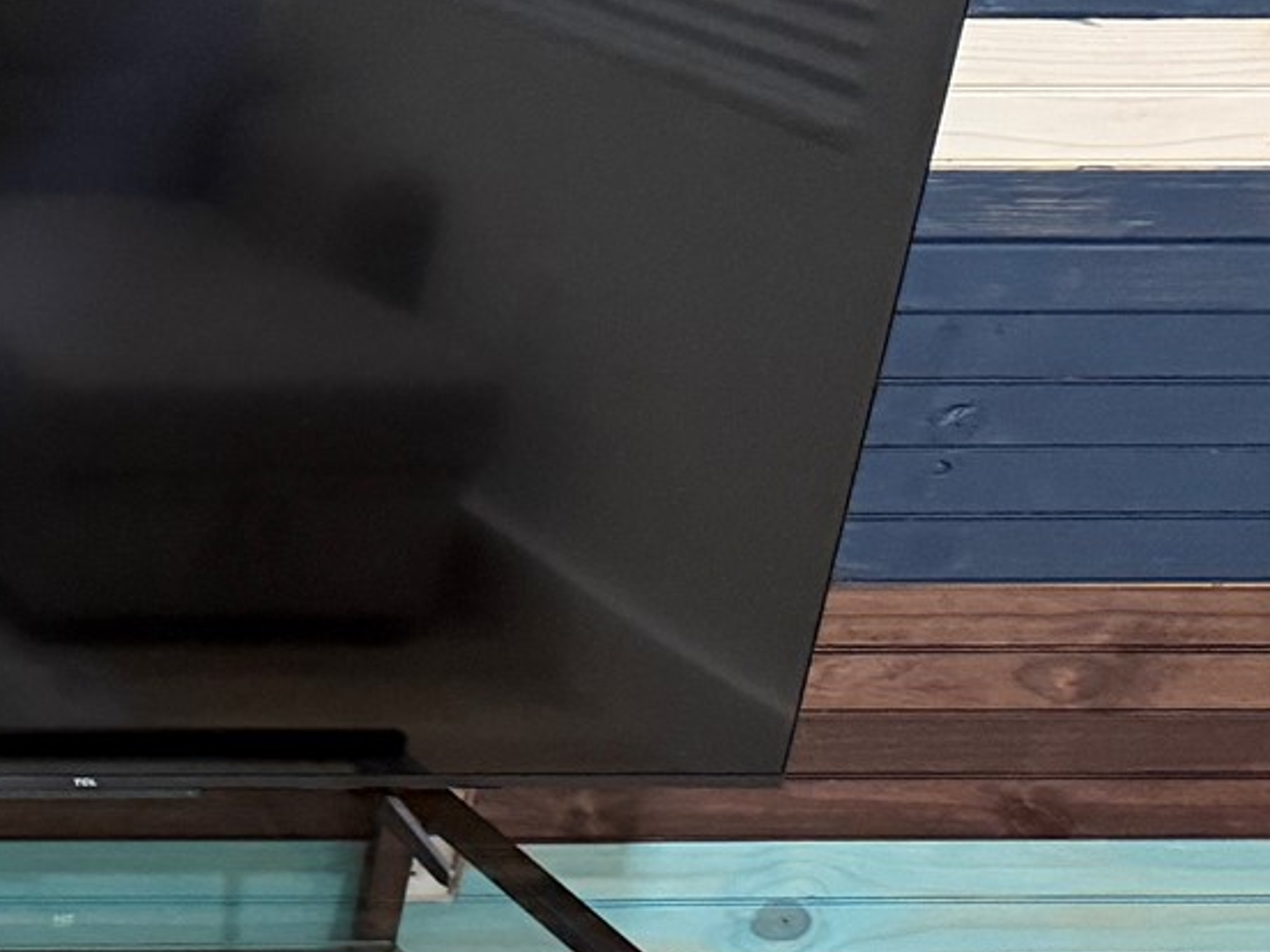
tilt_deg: -20.3
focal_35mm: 89
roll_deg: +2.0
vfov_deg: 16.4
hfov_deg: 17.7
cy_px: 835
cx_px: -1026
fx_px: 3265
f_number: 1.78
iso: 400
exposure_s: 1/60
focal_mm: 6.76
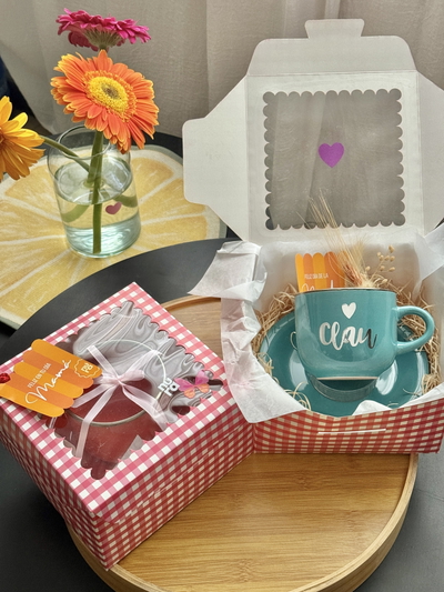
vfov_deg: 39.6
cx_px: 222
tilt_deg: -48.2
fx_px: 821
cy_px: 296
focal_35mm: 48
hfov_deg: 30.3
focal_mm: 6.76
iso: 250
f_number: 1.78
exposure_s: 1/43
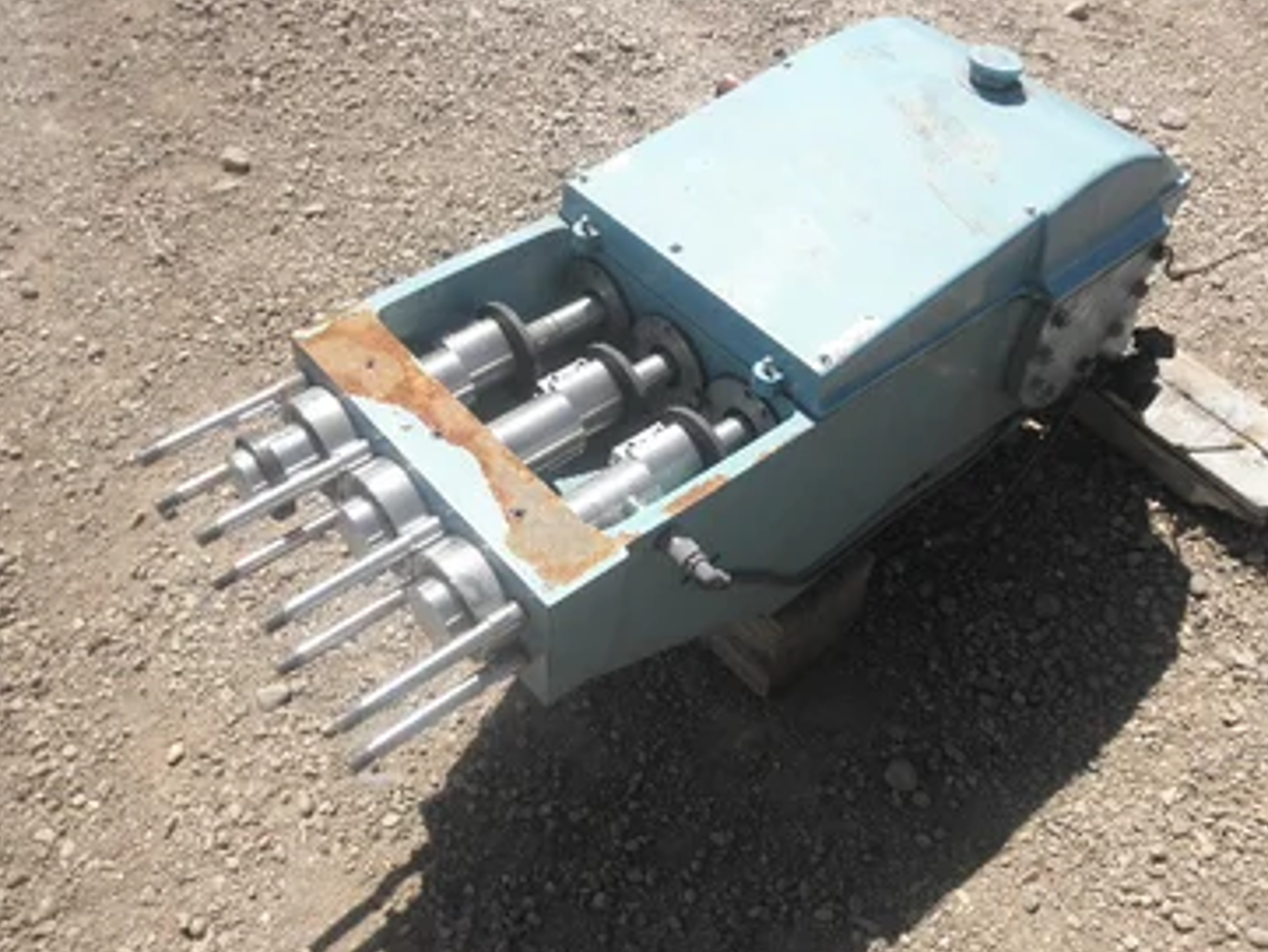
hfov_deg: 58.3
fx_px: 1136
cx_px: 615
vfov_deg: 45.5
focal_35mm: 31
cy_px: 488
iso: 64
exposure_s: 1/100
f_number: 8.5
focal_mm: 5
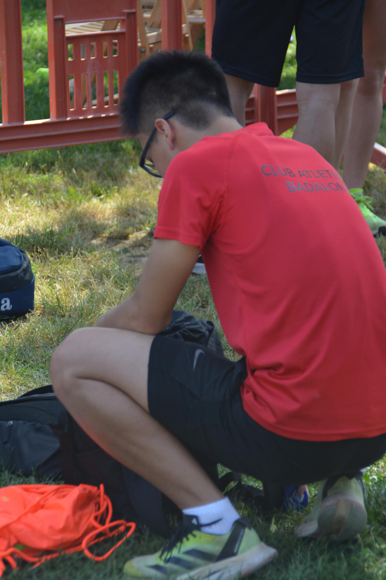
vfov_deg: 10.2
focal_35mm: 202
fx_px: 3257
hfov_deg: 6.8
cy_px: 290
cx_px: 193
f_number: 6
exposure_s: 1/320
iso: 400
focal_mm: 135
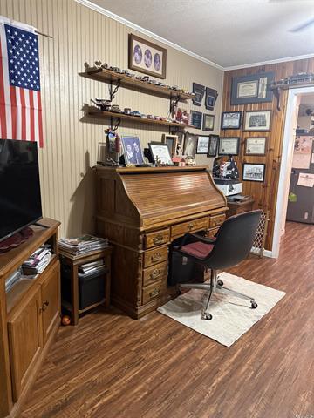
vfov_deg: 71.6
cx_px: 157
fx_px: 290
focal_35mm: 24
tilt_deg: -11.0
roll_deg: -2.1
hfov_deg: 56.8
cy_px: 209
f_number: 1.78
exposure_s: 1/60
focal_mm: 6.76
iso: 800
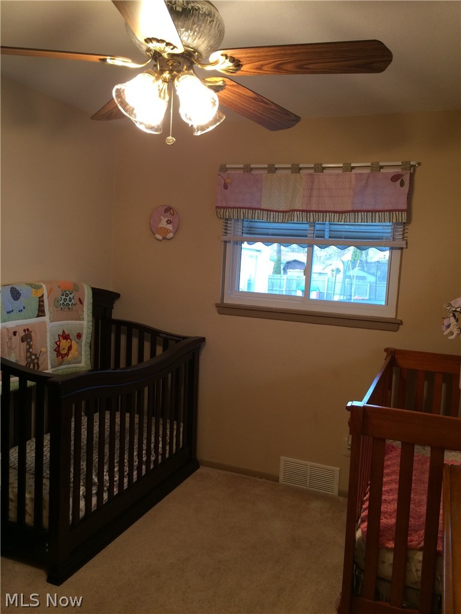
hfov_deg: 48.2
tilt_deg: -5.6
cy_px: 307
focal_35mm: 29
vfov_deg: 61.7
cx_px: 230
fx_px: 515
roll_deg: -2.1
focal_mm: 4.15
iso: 80
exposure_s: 1/30
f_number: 2.2
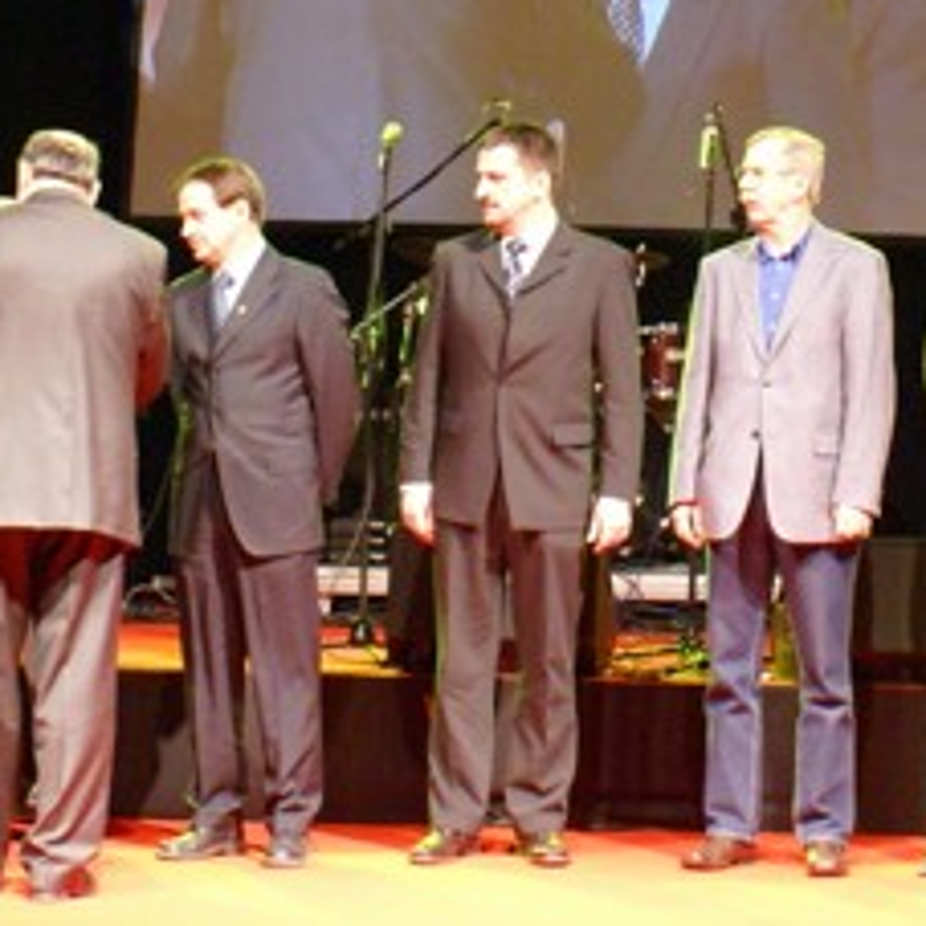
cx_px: 604
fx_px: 3329
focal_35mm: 110
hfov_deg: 15.8
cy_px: -24
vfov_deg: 15.5
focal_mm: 28
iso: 800
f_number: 4.5
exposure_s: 1/20
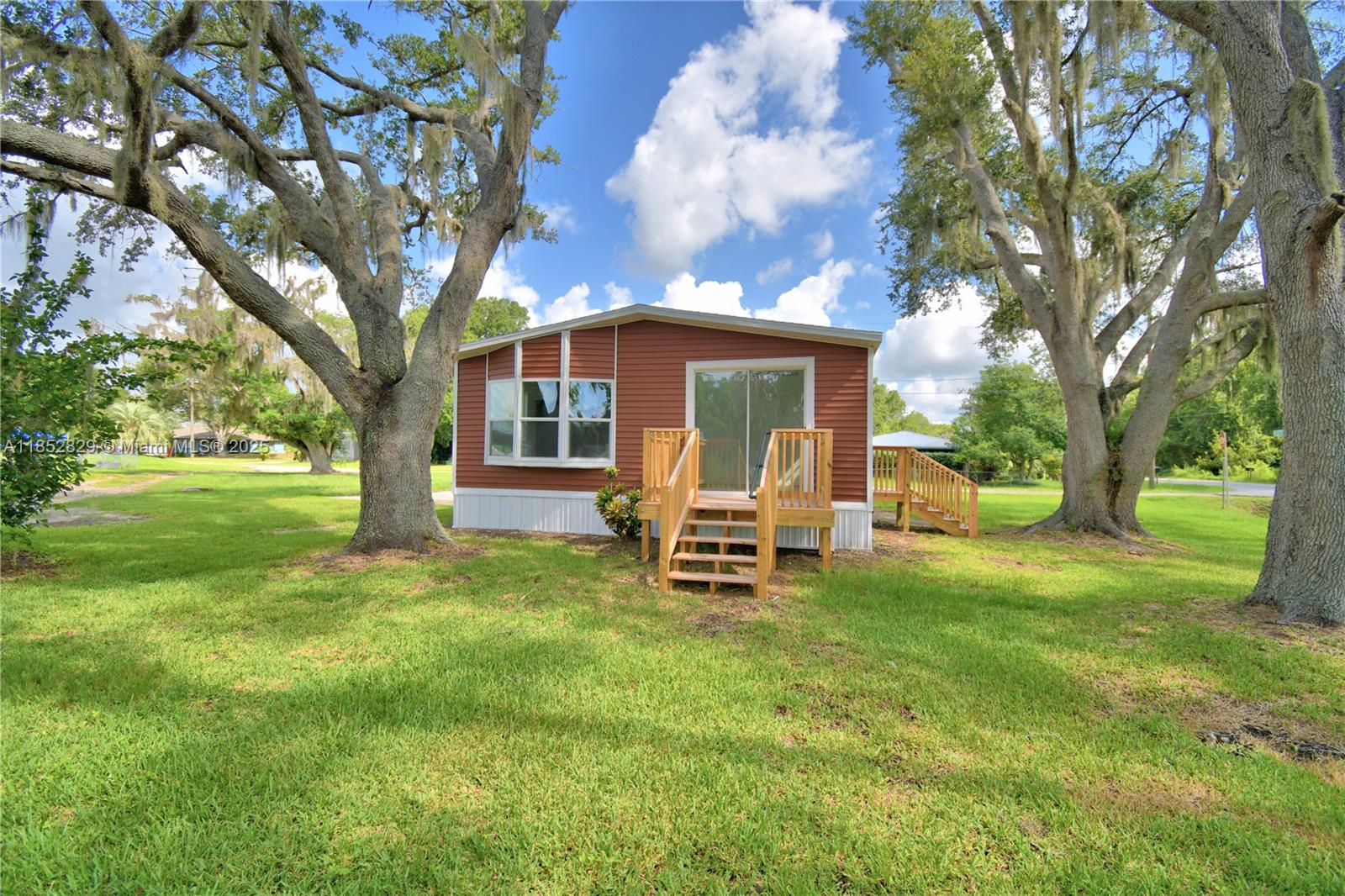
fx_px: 560
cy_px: 448
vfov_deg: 77.3
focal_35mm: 15
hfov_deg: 100.4
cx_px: 672
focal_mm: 10
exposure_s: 1/640
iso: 100
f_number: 4.5
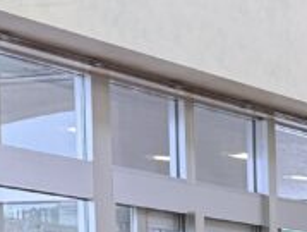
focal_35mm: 137
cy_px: 467
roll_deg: -1.3
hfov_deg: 11.1
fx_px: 1217
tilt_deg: -5.6
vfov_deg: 10.0
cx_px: 818
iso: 250
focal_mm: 6.76
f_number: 1.78
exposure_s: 1/50
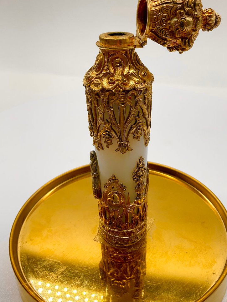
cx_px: 133
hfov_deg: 39.5
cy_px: 144
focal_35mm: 36
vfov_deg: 51.3
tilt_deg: -32.2
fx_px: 315
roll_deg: +0.4
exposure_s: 1/446
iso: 16
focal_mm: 3
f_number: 1.8
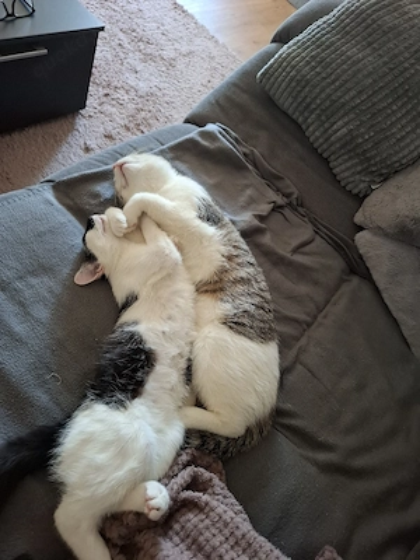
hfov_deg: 58.9
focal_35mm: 23
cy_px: 280
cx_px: 210
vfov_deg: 73.9
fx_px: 372
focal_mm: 5.54
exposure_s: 1/33
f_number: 1.8
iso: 400
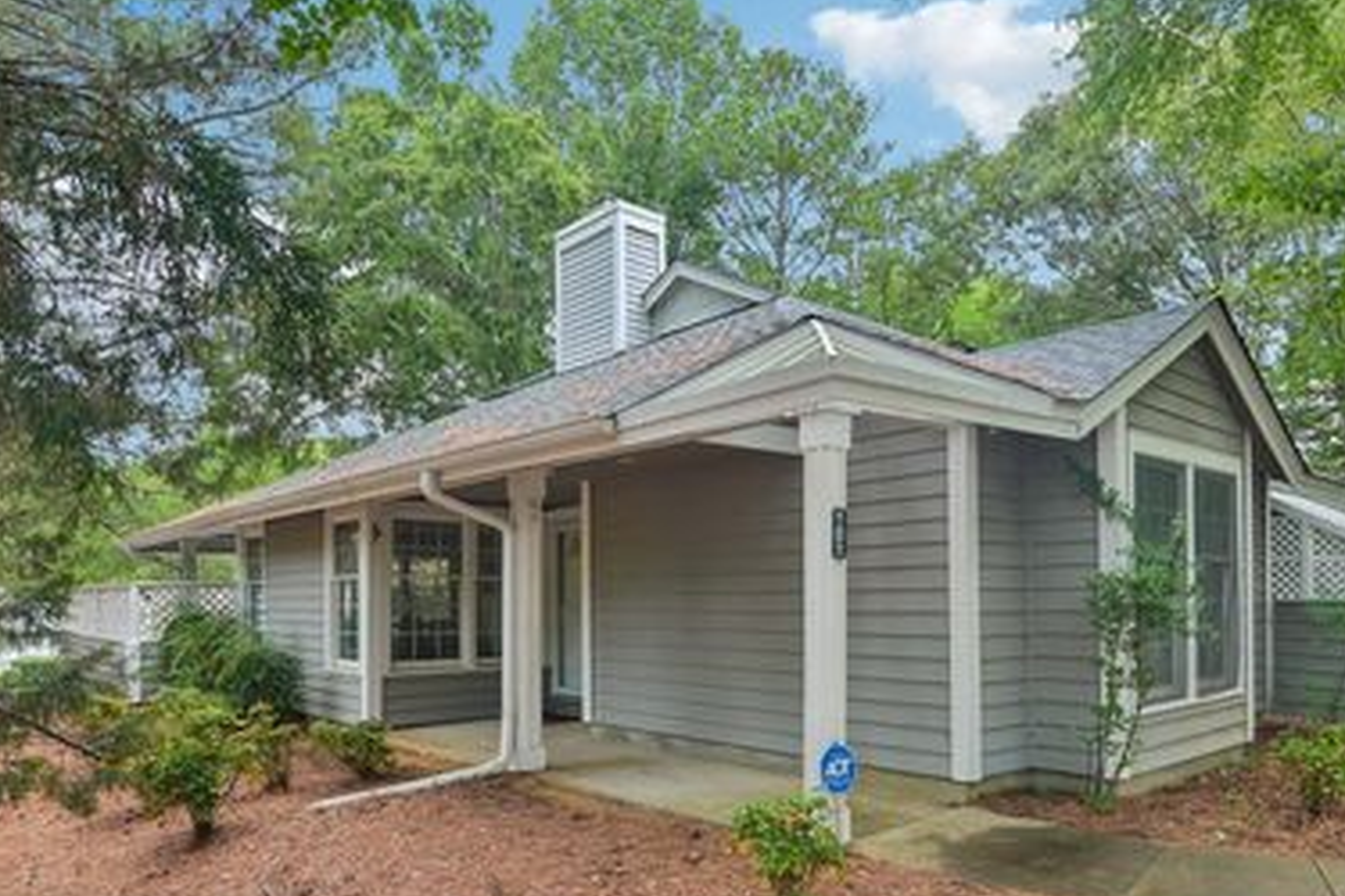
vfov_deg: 52.5
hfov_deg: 73.7
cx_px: 710
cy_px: 564
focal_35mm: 24
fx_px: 897
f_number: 8
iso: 360
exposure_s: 1/20
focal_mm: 18.5
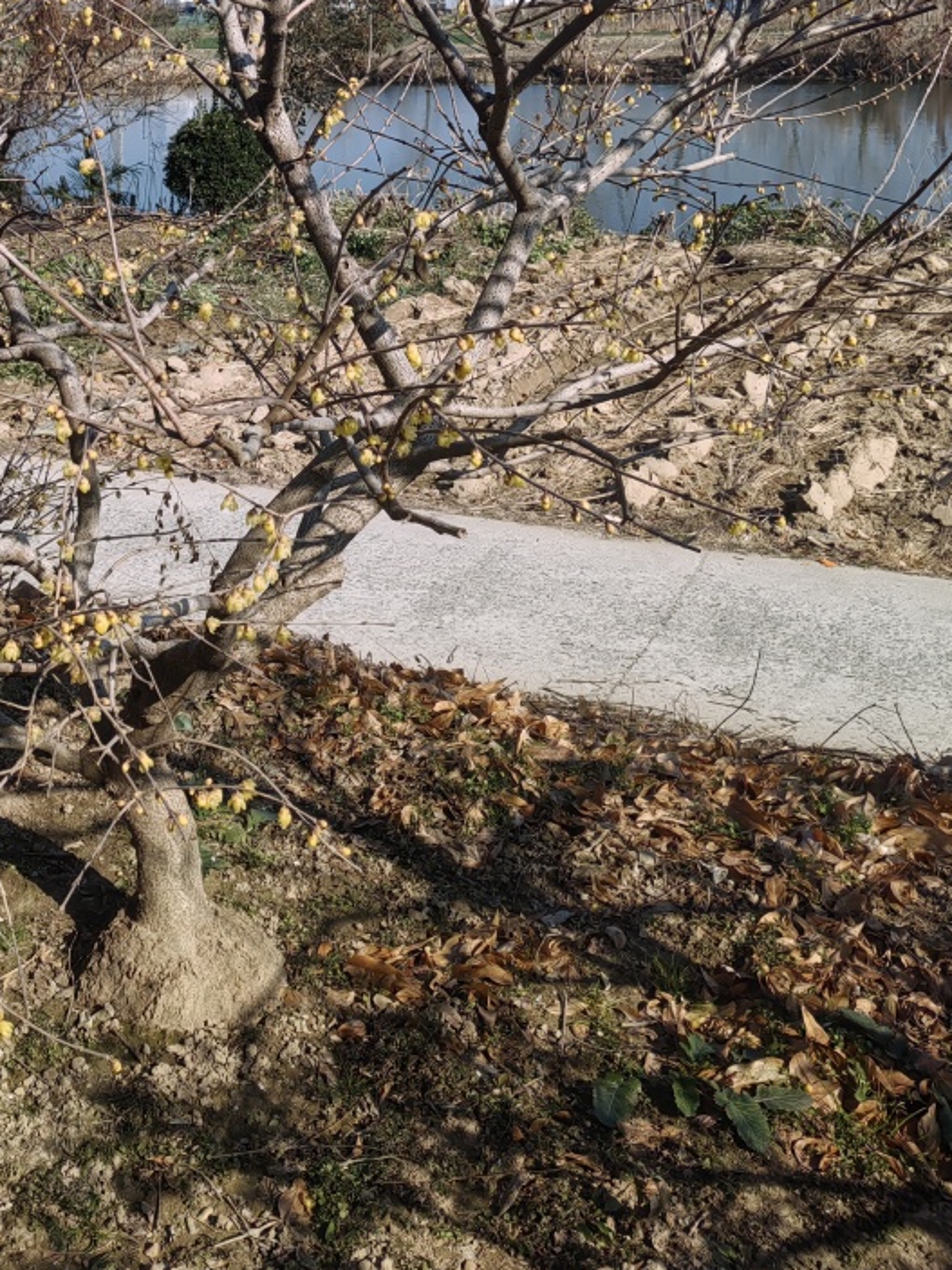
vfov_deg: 44.3
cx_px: 249
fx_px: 1504
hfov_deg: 34.5
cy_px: 319
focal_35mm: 41
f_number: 1.9
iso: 50
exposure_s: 1/2770
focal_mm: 5.52
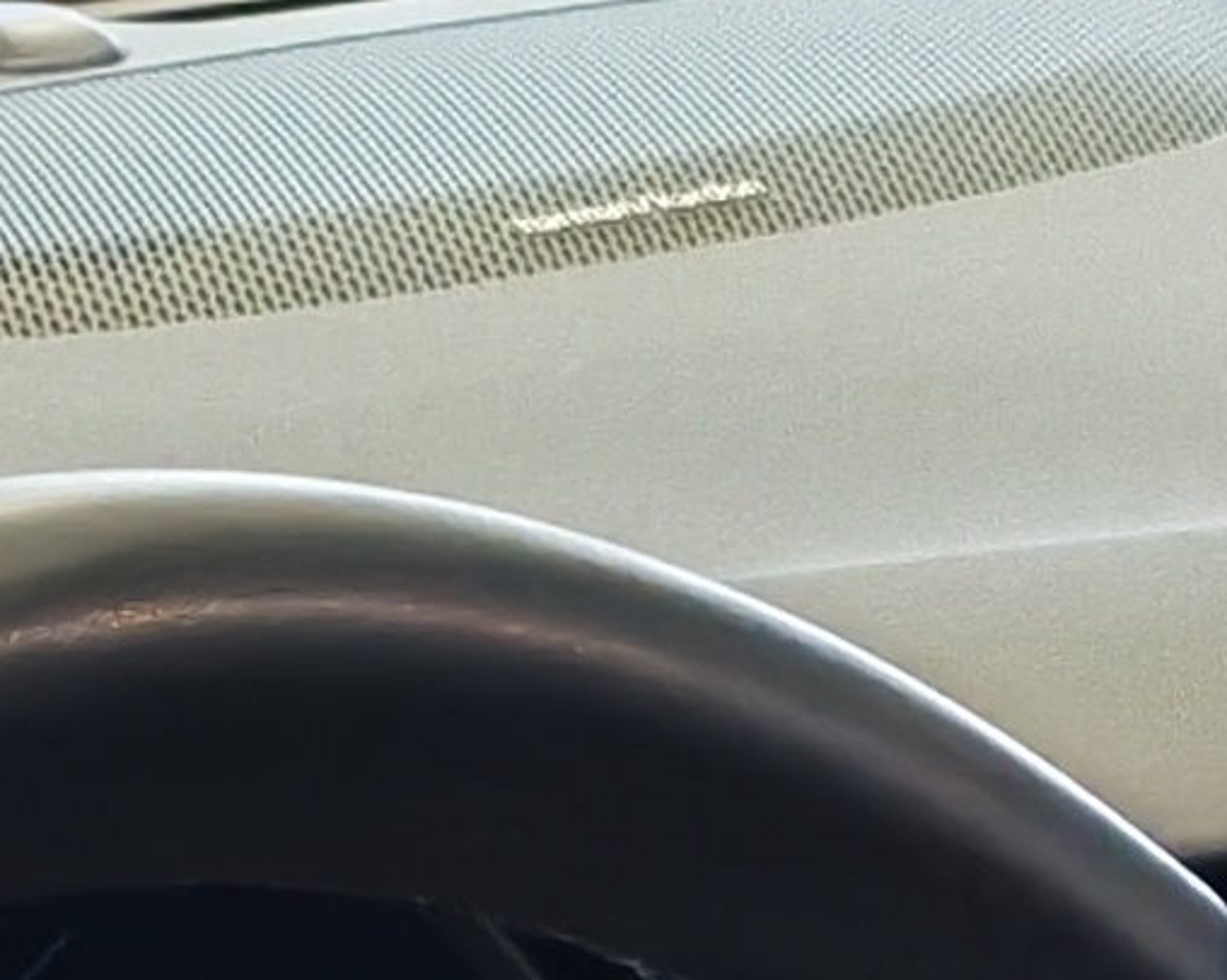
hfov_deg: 7.5
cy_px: 3676
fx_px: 9148
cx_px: 1865
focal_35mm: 252
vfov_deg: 5.5
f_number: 1.9
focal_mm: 6.12
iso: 1600
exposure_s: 1/50
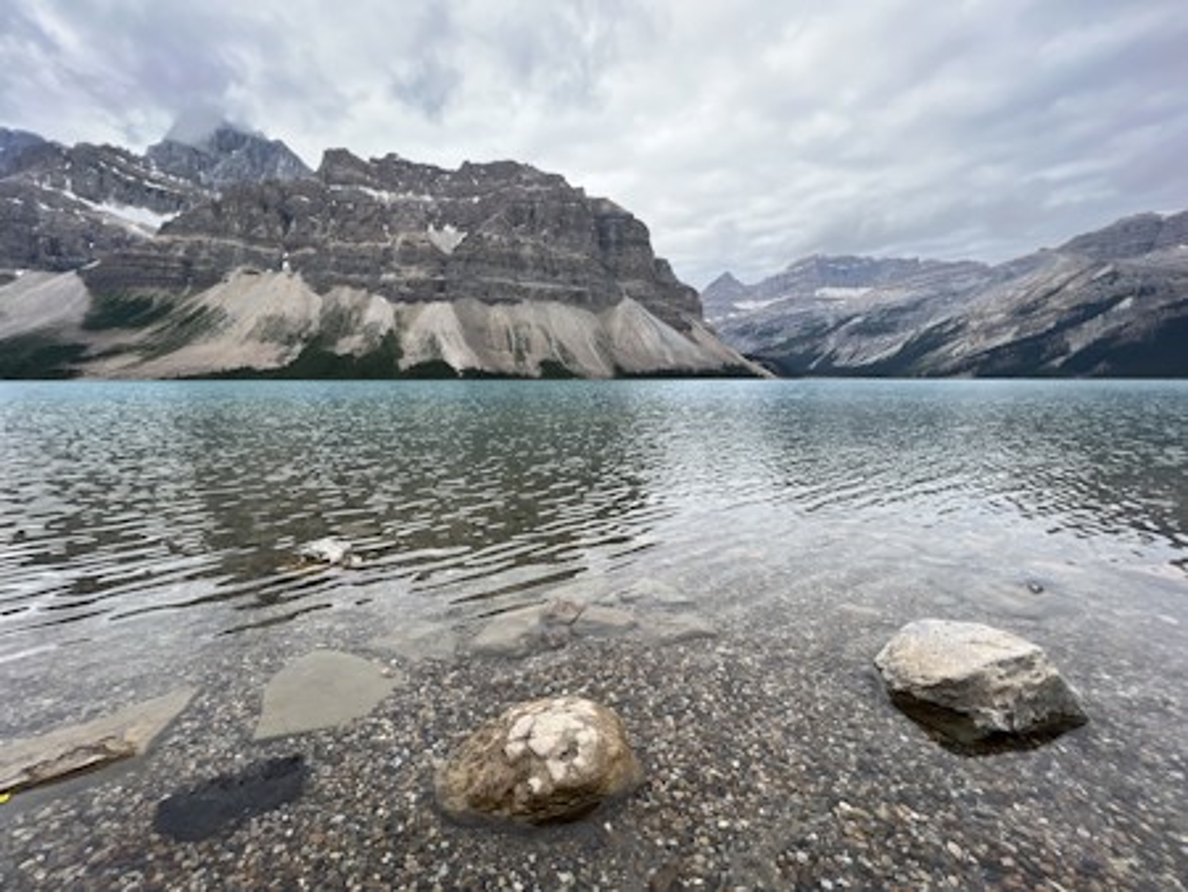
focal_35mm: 13
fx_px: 446
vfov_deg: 90.0
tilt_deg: -7.8
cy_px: 446
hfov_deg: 106.2
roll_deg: -0.2
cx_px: 594
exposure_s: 1/630
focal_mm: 1.57
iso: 32
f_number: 1.8
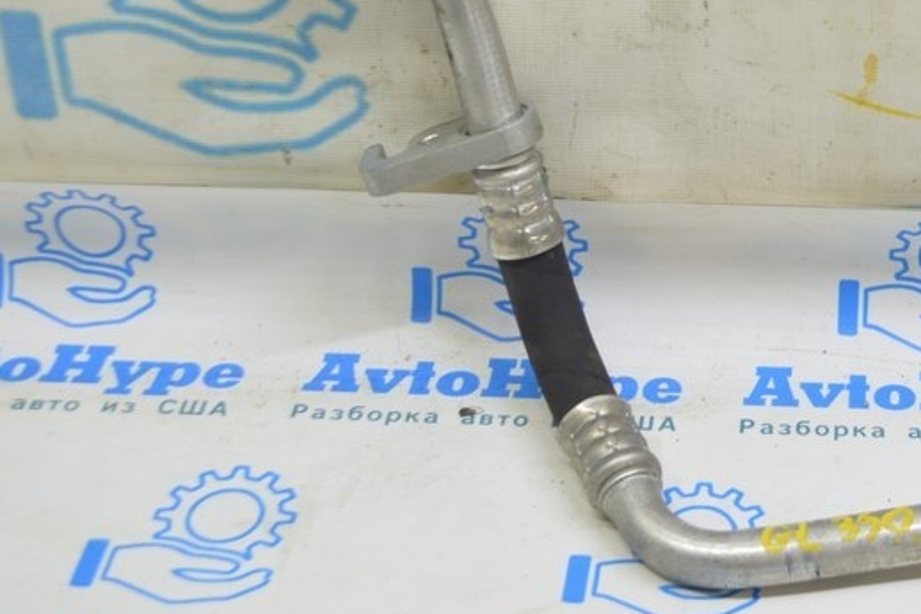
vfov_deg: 16.3
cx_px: 909
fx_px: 2123
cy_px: 101
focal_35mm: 83
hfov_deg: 23.5
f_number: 5.6
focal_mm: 28
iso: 400
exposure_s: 1/20
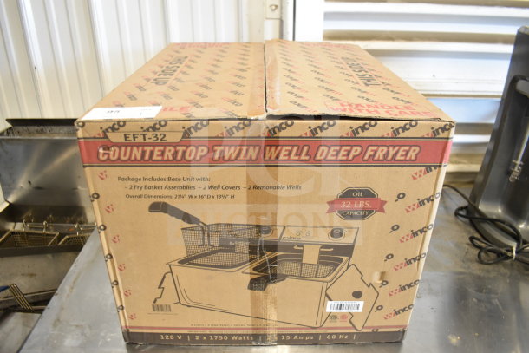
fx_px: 397
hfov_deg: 67.4
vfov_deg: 48.0
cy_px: 176
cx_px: 264
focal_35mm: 27
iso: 1100
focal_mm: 18
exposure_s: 1/30
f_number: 3.5
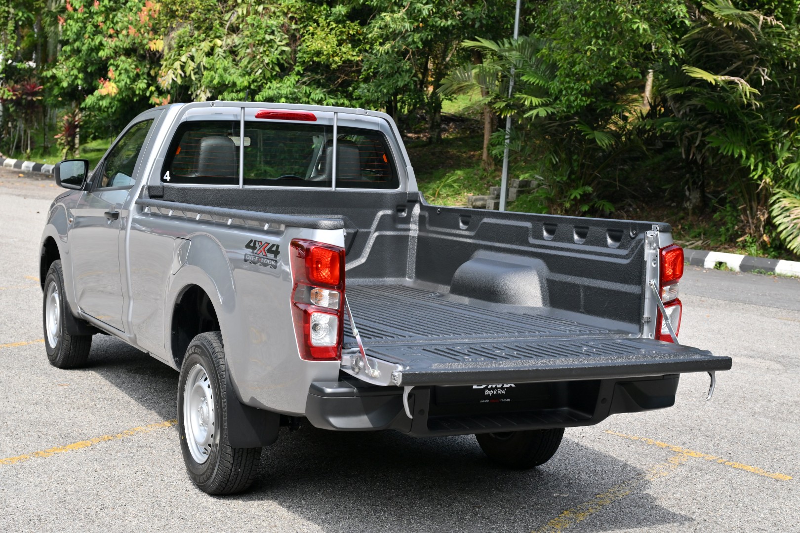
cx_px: 400
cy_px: 266
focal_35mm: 57
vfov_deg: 23.8
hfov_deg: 35.1
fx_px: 1267
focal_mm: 57
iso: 400
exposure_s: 1/1000
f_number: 6.3
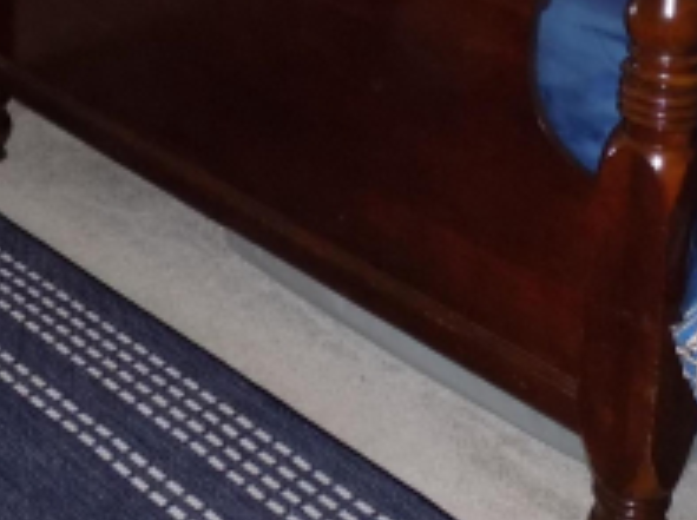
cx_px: 221
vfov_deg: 16.8
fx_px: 1568
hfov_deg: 24.9
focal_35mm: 78
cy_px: -297
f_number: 3.1
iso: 200
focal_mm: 4
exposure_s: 1/30
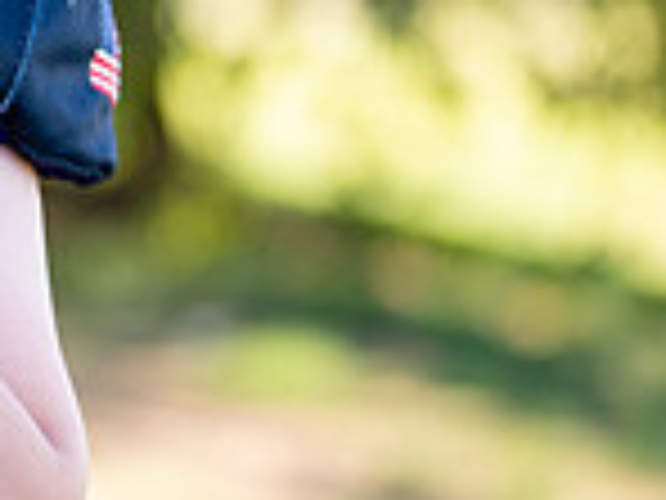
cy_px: 37
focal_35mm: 251
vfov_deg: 5.9
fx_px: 4829
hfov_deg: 7.7
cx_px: -372
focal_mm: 50
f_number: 1.2
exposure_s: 1/1250
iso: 100
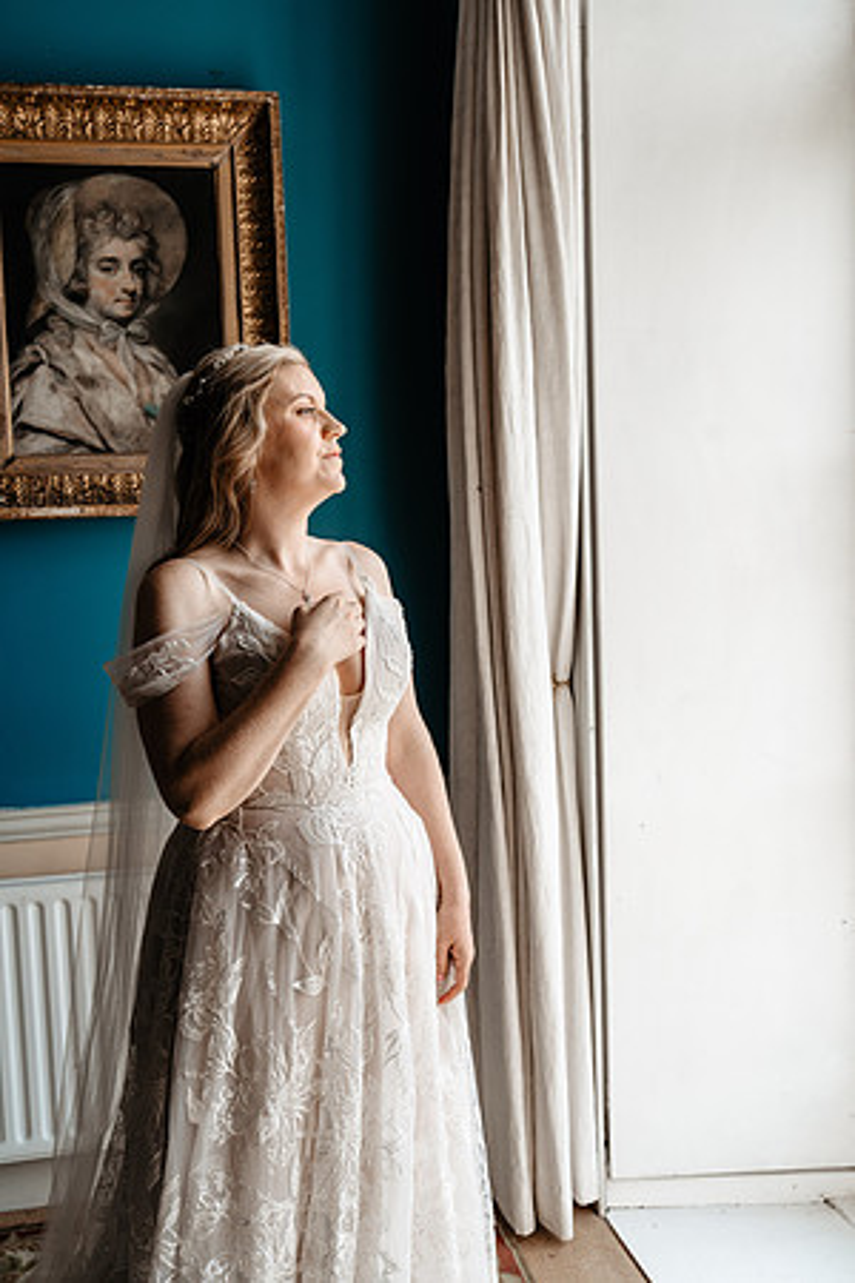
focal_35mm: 35
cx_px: 428
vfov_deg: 54.4
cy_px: 642
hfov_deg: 37.9
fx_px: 1247
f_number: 5
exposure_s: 1/160
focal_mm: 35
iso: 250
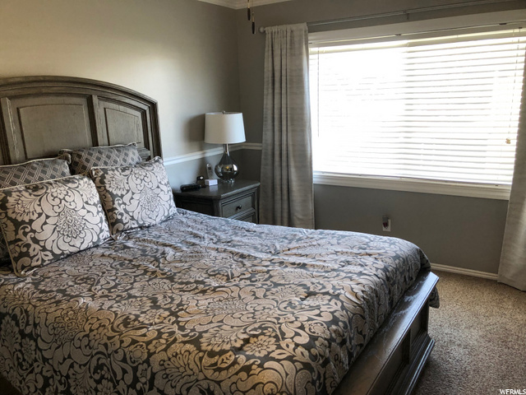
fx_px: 425
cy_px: 198
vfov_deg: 49.7
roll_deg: +1.9
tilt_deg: -13.9
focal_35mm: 28
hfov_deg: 63.4
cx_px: 263
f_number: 1.8
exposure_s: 1/30
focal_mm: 3.99
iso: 32
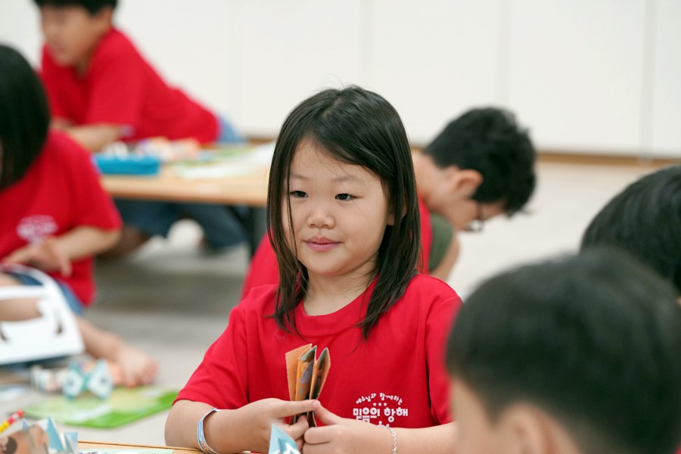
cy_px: 227
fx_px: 2440
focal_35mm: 129
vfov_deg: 10.6
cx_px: 340
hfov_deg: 15.9
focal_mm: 129
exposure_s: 1/160
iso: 1600
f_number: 4
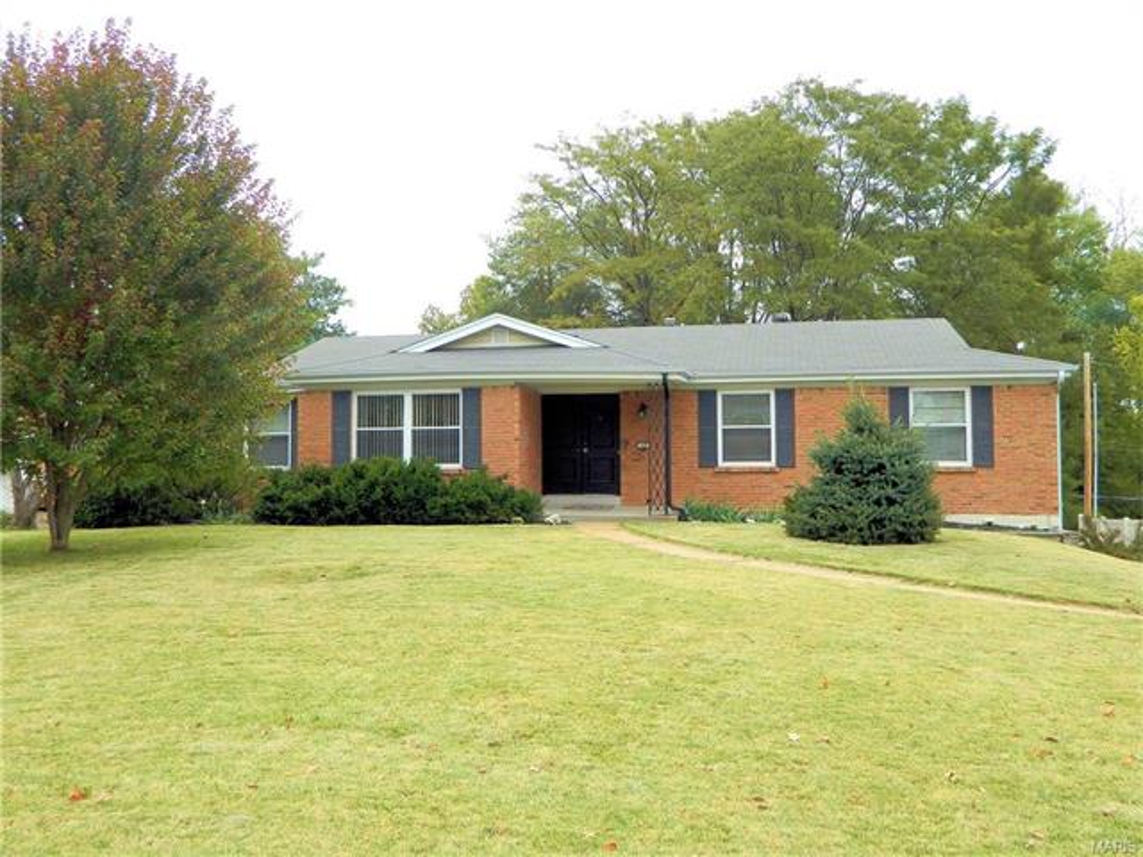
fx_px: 1024
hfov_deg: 58.4
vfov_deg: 45.4
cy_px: 428
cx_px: 572
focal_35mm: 31
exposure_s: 1/160
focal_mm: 5.6
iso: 110
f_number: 3.2
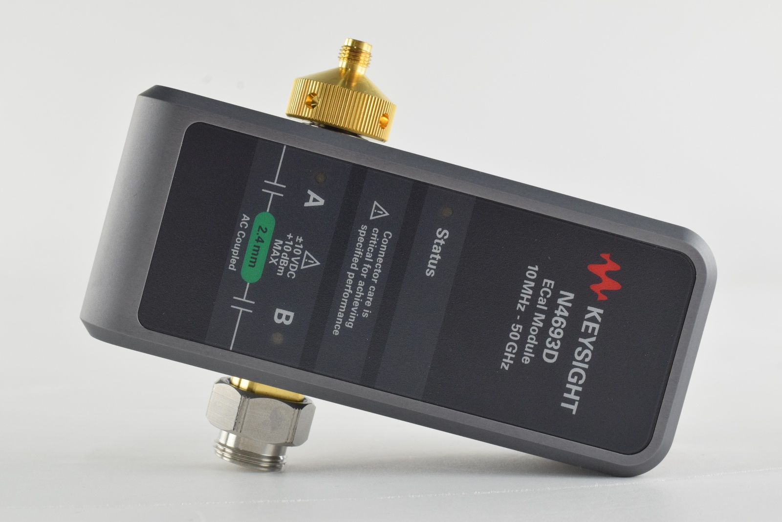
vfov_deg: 21.6
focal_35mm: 63
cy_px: 261
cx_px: 391
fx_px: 1369
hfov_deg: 31.9
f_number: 18
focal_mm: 42
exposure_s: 1/60
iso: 1600
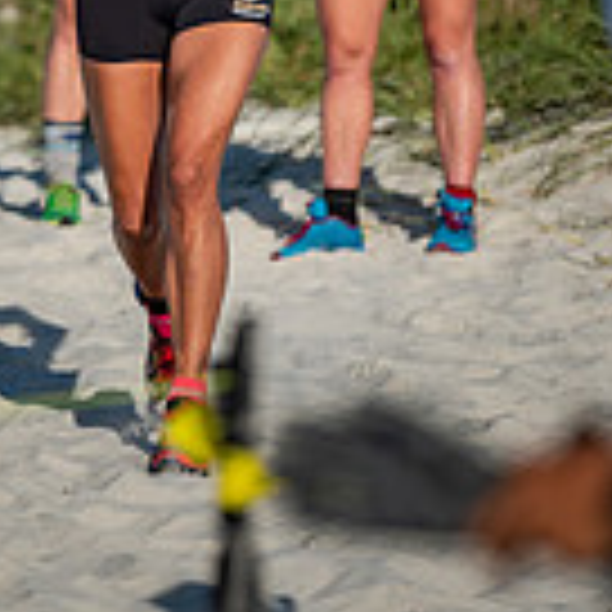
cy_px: -94
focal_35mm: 519
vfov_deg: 3.4
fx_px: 10381
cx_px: 54
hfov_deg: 3.4
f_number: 2.8
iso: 280
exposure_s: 1/4000
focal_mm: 185
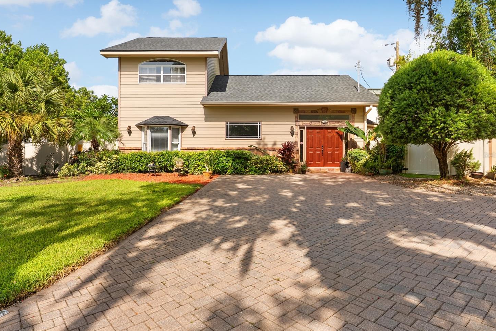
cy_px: 155
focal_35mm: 22
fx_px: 303
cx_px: 241
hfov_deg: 78.5
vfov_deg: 57.2
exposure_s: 1/60
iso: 100
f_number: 8
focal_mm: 20
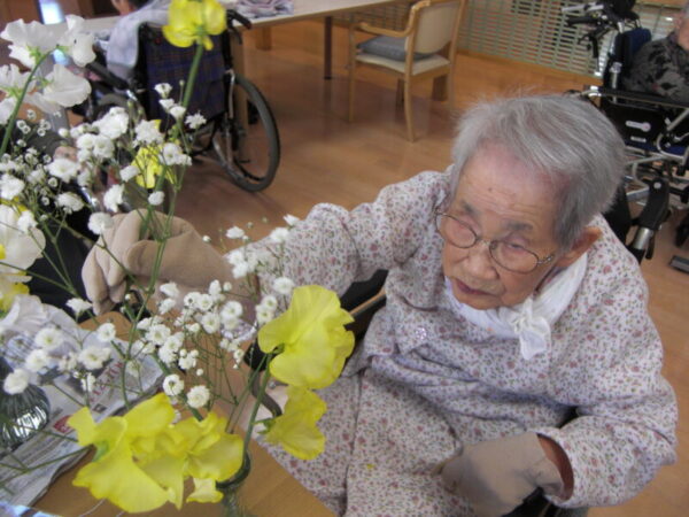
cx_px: 344
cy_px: 258
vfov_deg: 49.7
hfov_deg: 63.4
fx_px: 557
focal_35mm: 28
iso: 100
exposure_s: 1/100
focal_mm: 4.9
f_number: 2.6
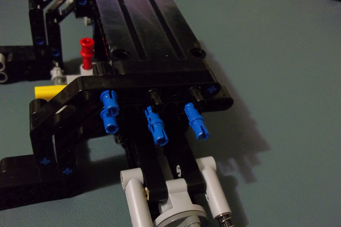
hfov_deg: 55.8
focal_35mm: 34
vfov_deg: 38.8
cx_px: 170
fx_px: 322
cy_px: 129
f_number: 2.9
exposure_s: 1/8
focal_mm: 5.7
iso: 400
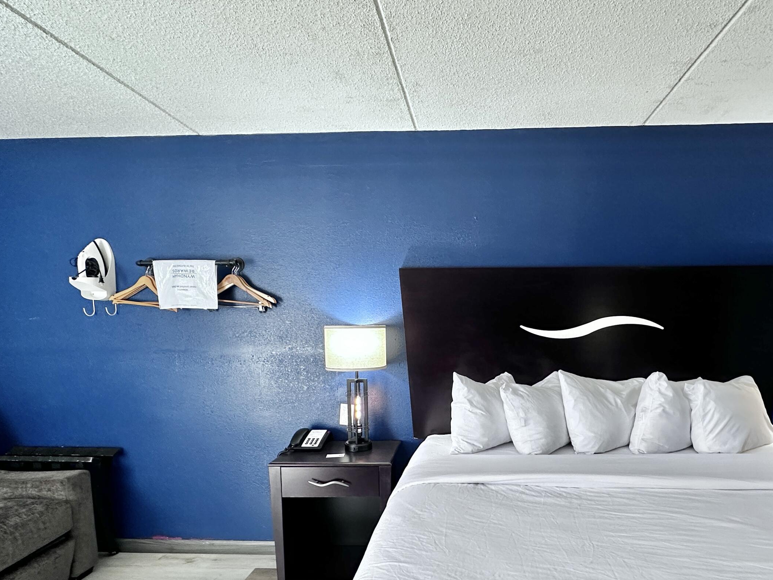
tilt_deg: -5.4
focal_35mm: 20
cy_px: 360
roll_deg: +0.0
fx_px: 447
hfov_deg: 80.9
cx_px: 460
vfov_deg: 65.1
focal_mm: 2.22
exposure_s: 1/60
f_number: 2.2
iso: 250
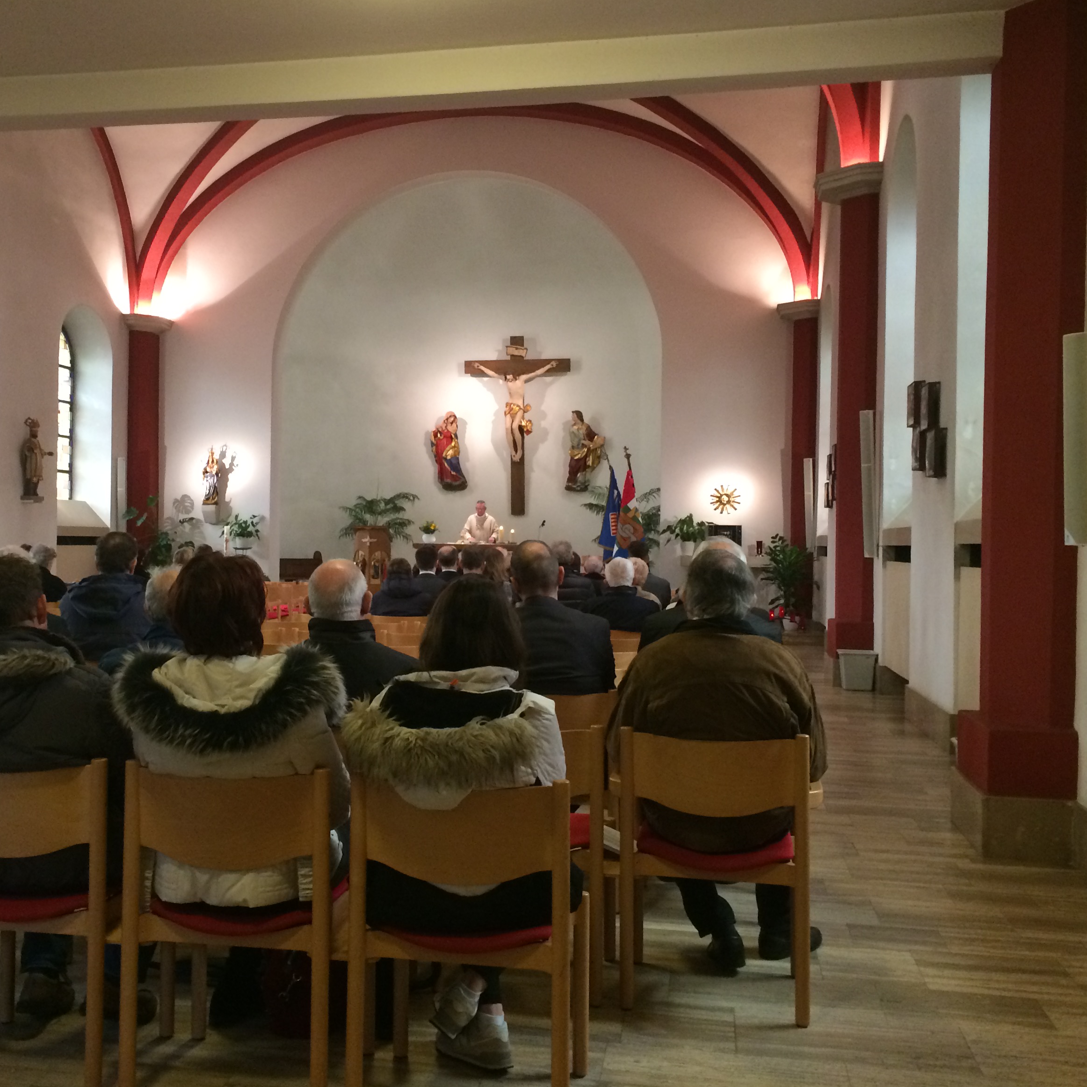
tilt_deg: +1.2
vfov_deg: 46.0
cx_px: 449
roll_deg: -0.8
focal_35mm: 36
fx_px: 1279
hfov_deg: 45.9
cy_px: 524
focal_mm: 4.15
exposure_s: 1/33
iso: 320
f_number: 2.2
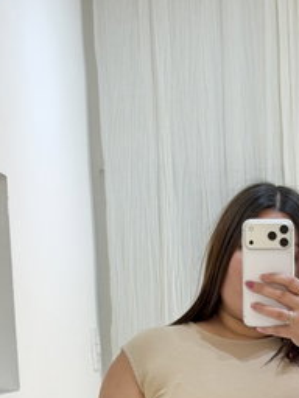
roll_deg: +3.9
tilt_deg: -10.4
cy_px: 374
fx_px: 1152
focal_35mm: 100
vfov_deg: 19.2
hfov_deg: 14.7
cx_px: 246
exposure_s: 1/50
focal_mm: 6.76
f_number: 1.78
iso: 100
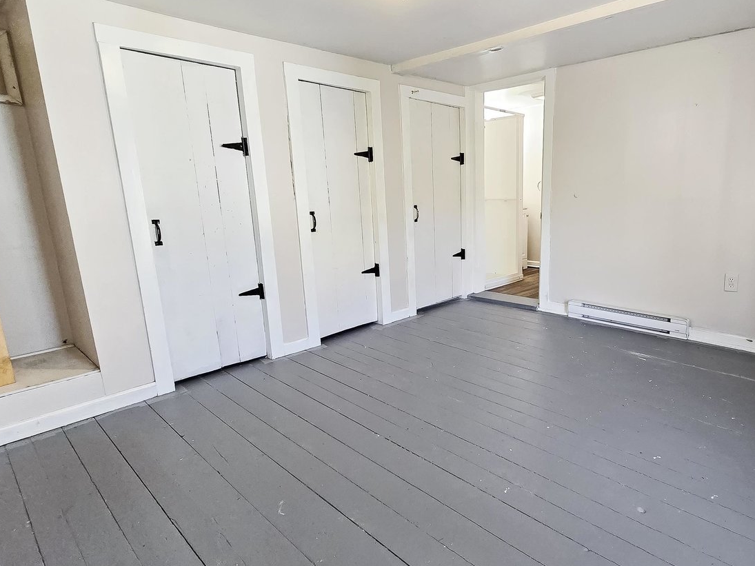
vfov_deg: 68.7
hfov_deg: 82.9
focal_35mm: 19
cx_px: 475
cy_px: 290
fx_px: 414
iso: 250
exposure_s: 1/60
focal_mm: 2.2
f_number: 2.2
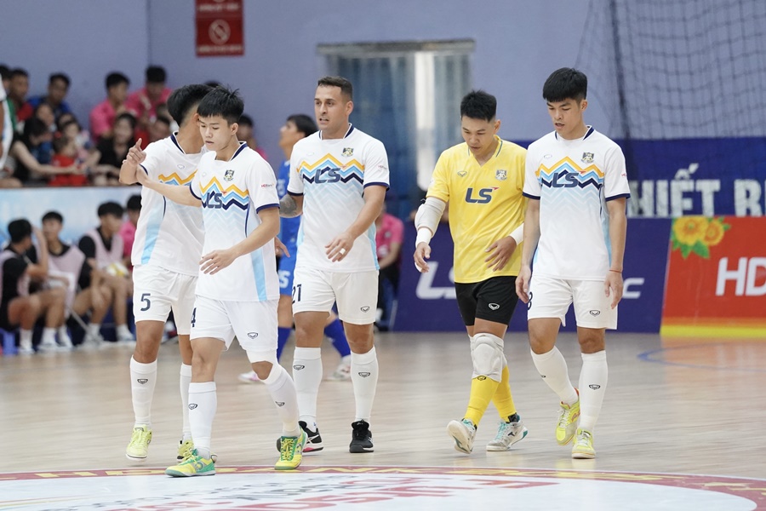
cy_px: 256
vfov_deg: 6.9
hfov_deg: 10.3
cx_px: 383
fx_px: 4255
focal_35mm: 200
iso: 8000
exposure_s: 1/400
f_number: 3.5
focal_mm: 200
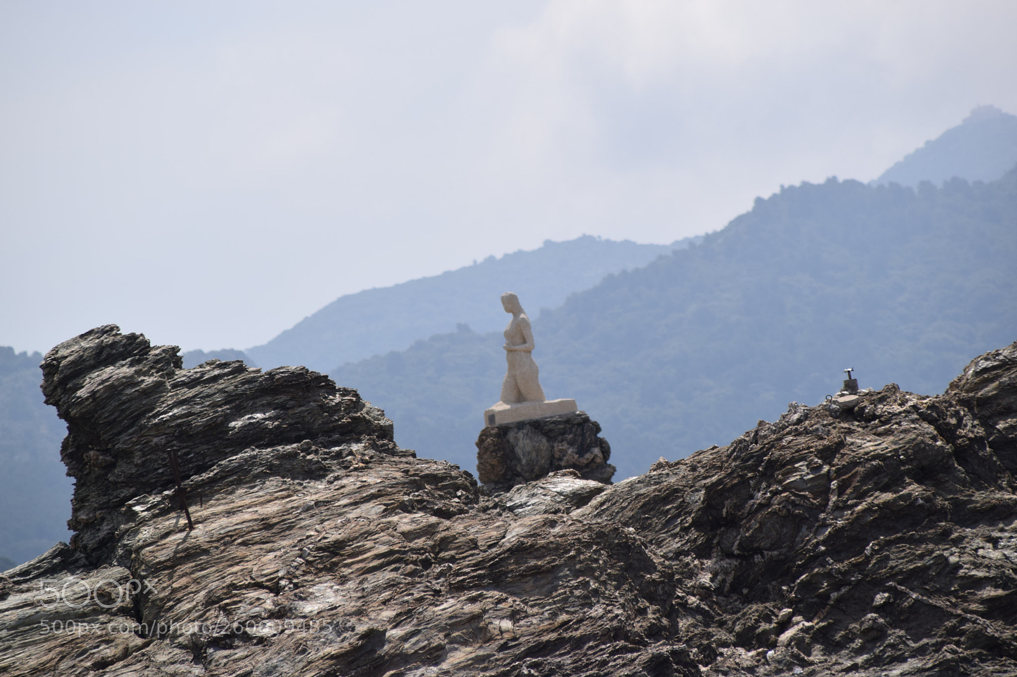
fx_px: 8473
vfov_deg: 4.6
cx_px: 508
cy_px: 338
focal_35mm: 300
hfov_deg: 6.9
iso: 200
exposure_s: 1/1000
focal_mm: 200
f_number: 8
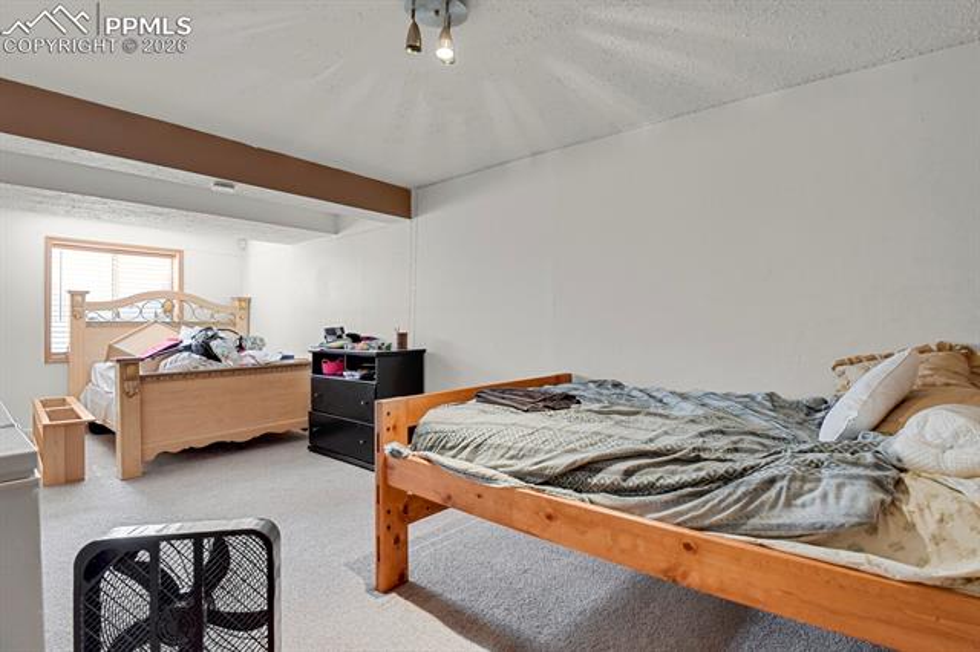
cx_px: 490
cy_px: 326
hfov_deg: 93.3
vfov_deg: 70.4
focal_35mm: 17
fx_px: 463
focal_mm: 17
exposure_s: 1/5
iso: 12800
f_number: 8
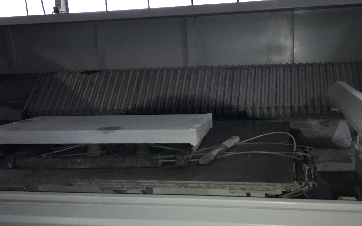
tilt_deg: -12.3
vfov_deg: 31.9
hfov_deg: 49.1
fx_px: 395
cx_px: 207
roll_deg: +2.4
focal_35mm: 40
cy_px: 136
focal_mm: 3.99
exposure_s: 1/17
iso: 50
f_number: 1.8
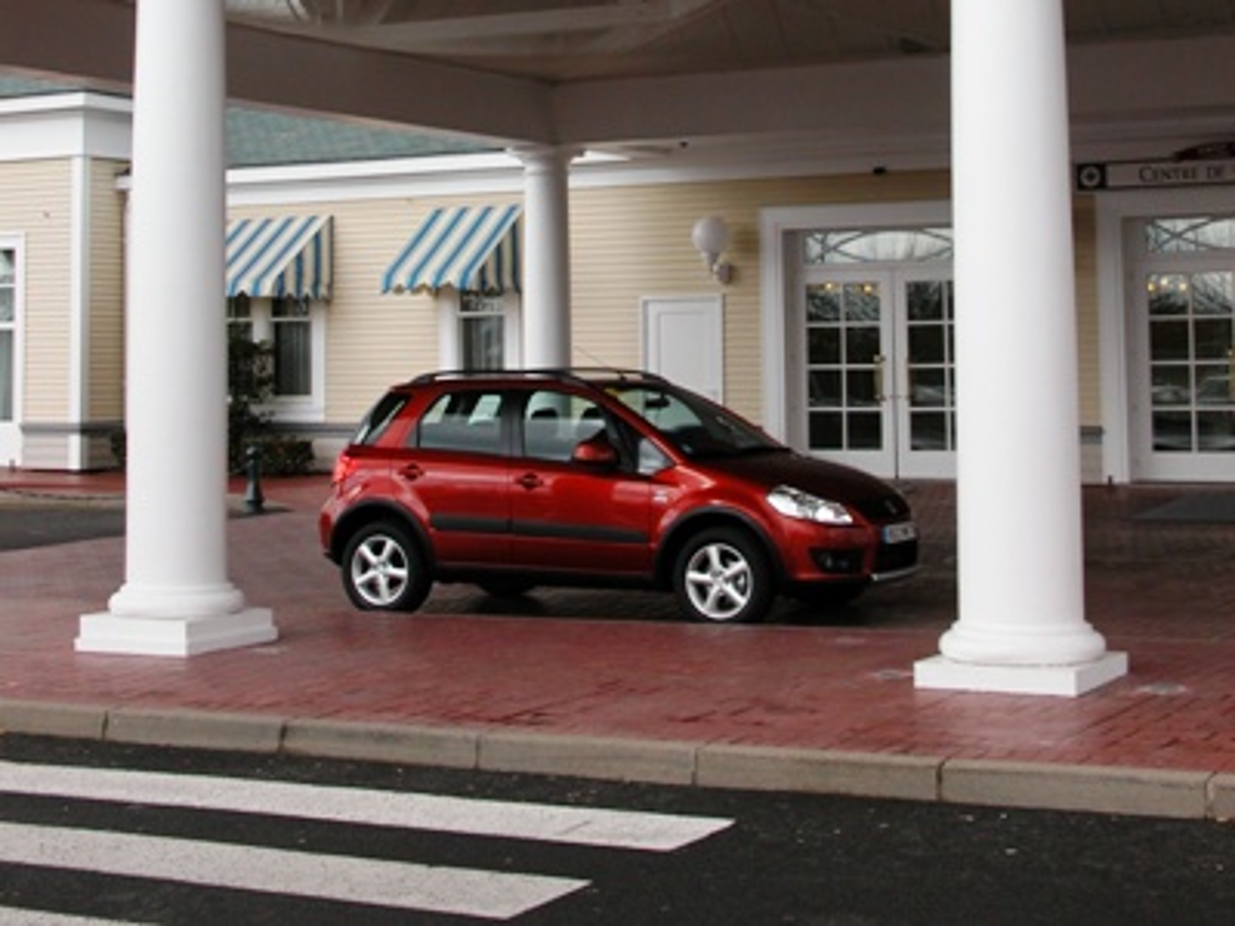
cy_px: 463
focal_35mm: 50
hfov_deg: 38.2
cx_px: 618
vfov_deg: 29.1
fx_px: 1784
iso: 100
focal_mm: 12.7
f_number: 6
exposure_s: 1/306
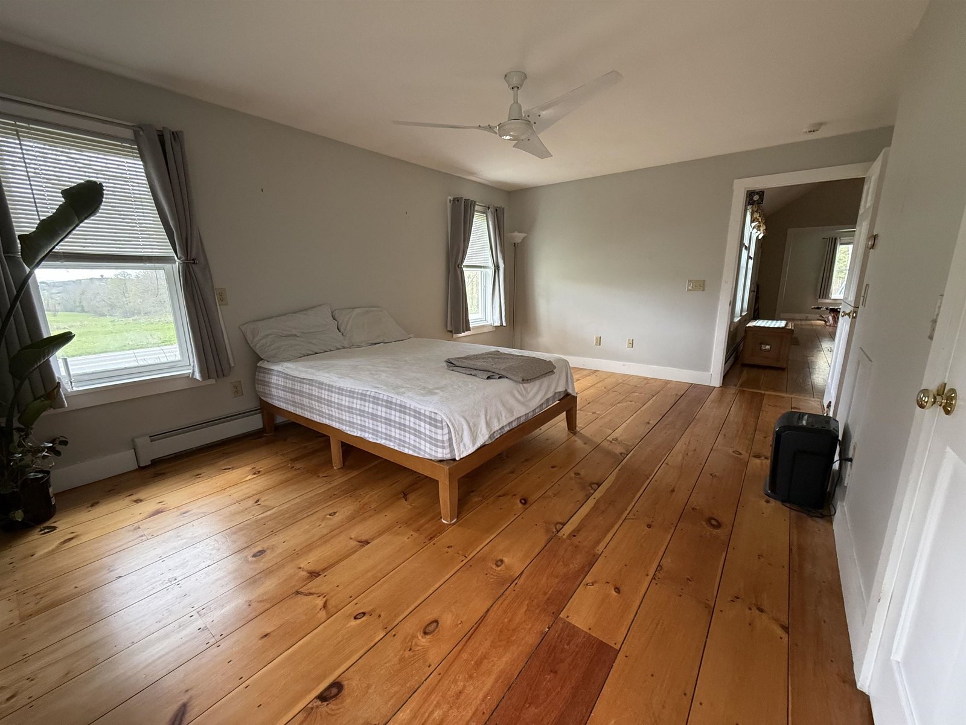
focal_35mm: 14
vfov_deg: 85.7
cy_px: 362
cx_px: 483
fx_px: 391
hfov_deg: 102.1
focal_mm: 2.22
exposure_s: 1/99
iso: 320
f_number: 2.2
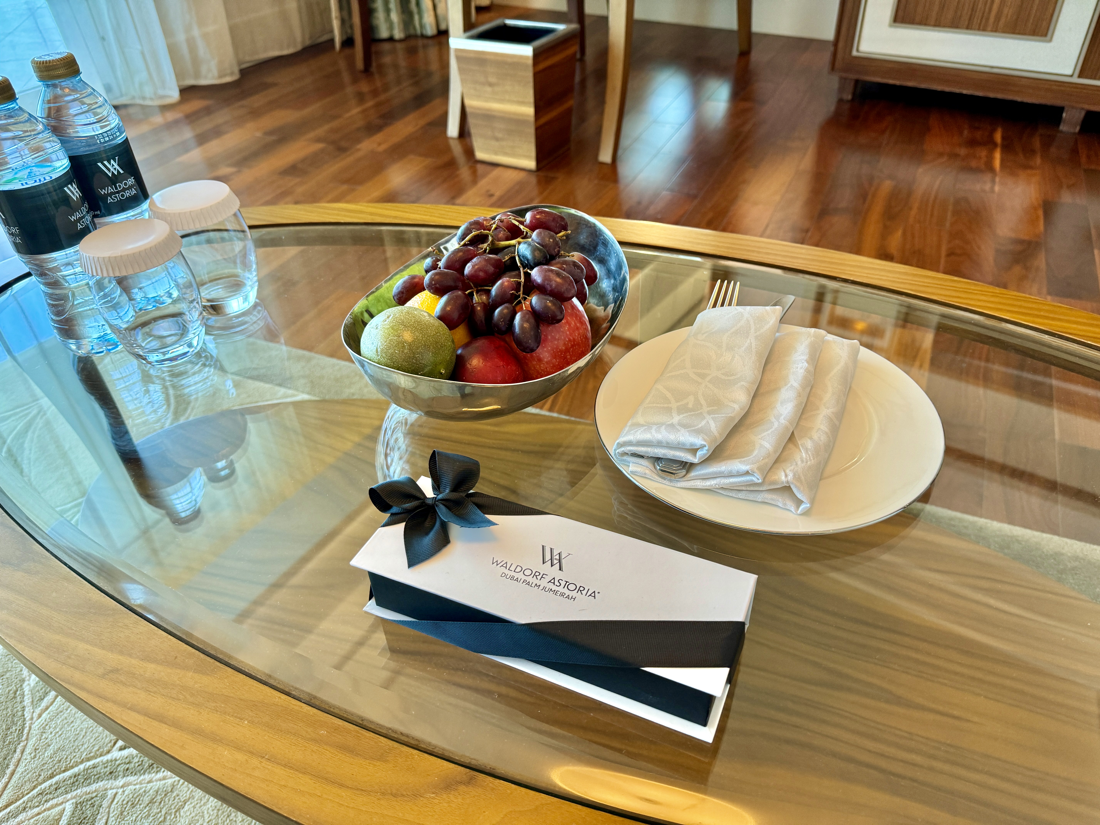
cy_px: 412
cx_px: 550
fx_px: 763
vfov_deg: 56.8
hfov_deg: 71.6
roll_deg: +3.5
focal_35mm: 24
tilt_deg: -40.1
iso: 200
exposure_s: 1/50
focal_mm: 6.86
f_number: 1.78
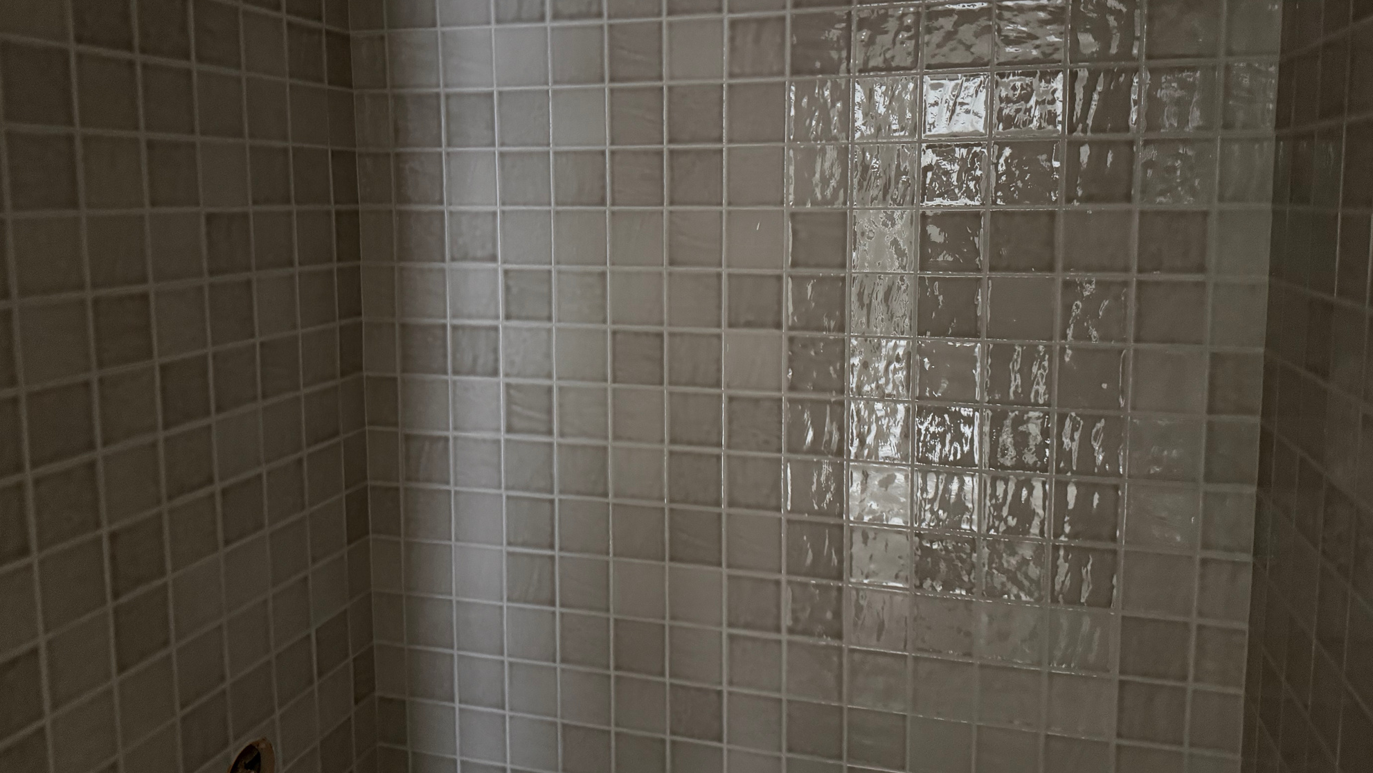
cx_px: 685
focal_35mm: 27
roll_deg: +0.5
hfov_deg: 69.9
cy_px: 296
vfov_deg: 42.6
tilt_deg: -5.0
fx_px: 983
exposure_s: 1/30
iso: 1000
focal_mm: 6.76
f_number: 1.78
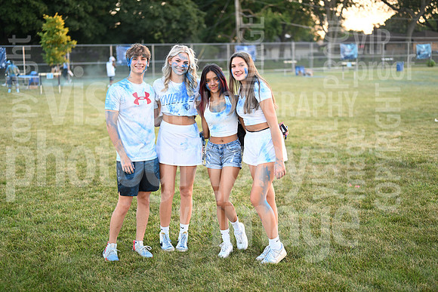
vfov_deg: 27.0
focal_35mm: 50
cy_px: 146
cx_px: 219
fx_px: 608
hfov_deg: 39.6
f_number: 1.8
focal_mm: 50
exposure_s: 1/60
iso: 64
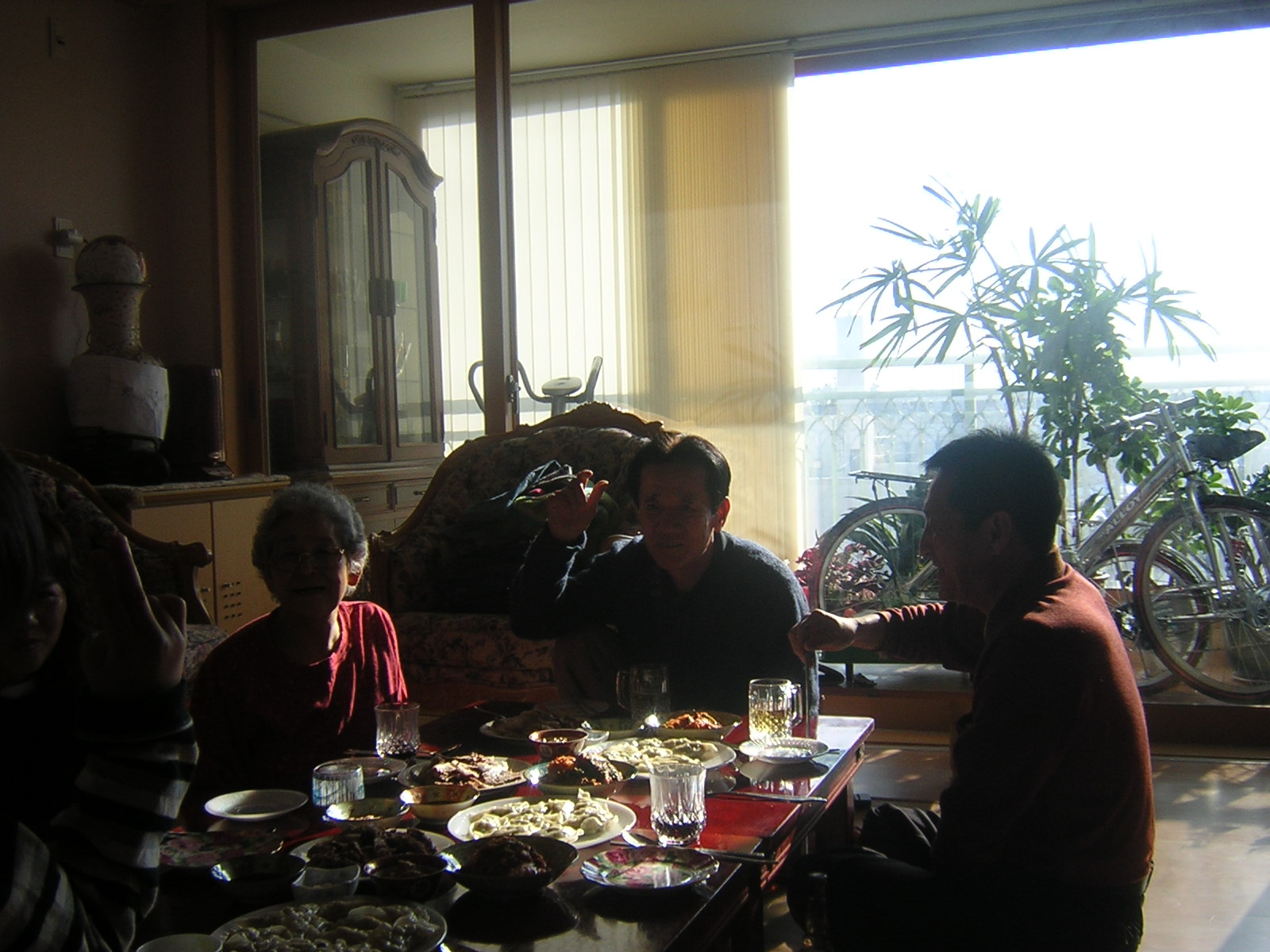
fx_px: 1321
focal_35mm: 36
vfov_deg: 39.7
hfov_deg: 51.4
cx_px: 635
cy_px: 476
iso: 100
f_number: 2.6
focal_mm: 4.7
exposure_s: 1/316
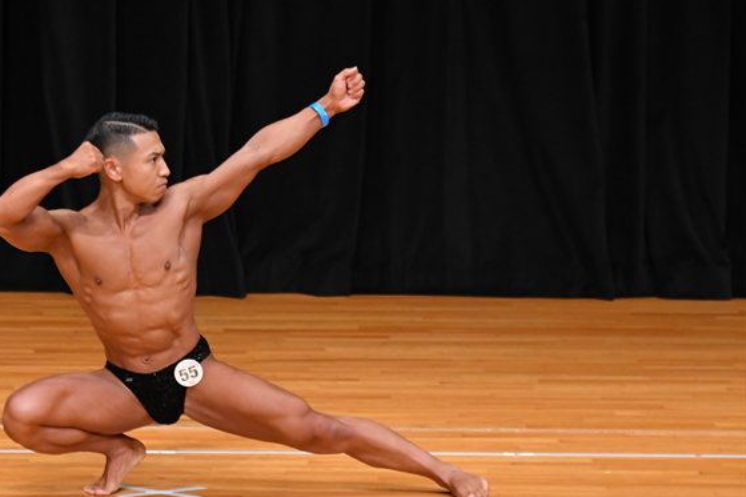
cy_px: 304
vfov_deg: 3.3
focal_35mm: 415
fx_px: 8597
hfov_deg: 5.0
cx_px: 234
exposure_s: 1/400
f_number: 5.6
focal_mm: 200
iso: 3200
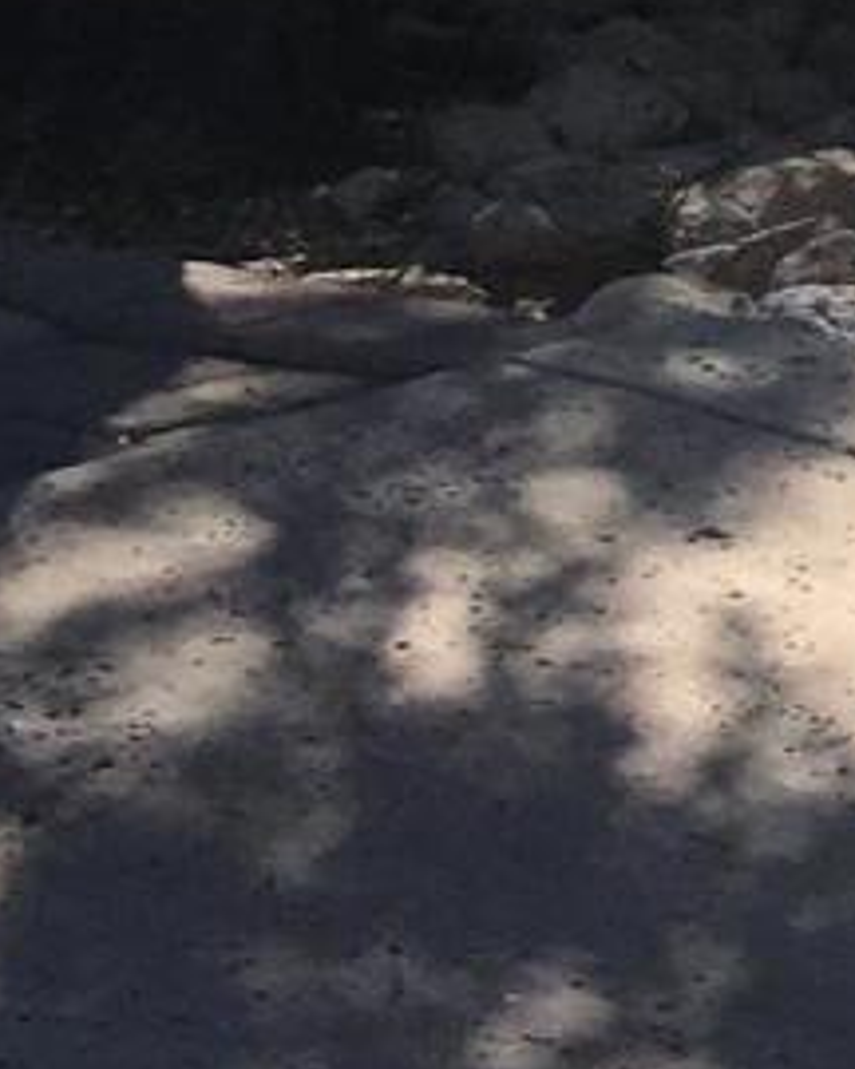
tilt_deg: -1.8
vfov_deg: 8.7
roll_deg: -2.8
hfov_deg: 6.6
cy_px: -1037
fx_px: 6642
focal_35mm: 210
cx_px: 2676
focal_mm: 4.15
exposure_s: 1/1923
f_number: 2.2
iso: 25
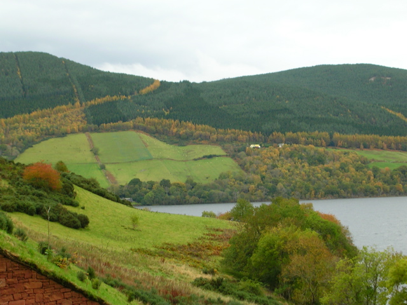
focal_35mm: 86
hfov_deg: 22.8
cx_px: 204
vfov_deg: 17.2
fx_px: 1011
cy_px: 152
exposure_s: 1/30.9
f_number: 4.1
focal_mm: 13
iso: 50
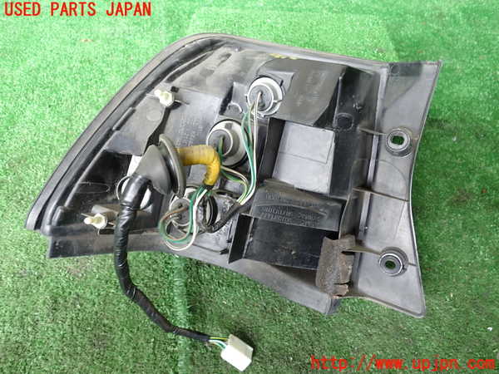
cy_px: 187
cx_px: 250
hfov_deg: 60.0
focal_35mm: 30
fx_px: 432
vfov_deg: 46.8
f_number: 2.3
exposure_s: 1/40
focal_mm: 5.4
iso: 200
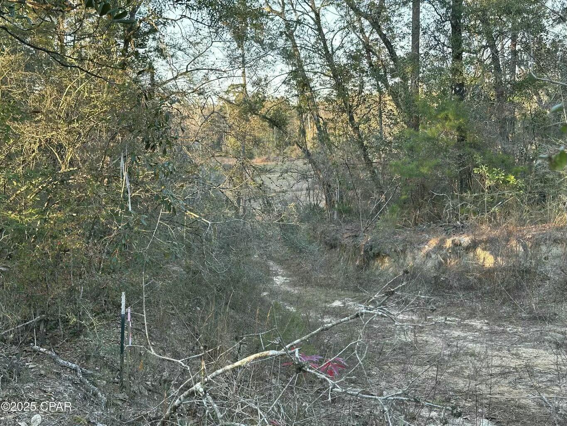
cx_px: 284
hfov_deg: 39.7
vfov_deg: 30.3
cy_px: 213
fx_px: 786
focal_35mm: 48
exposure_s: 1/165
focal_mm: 6.86
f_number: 1.78
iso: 80
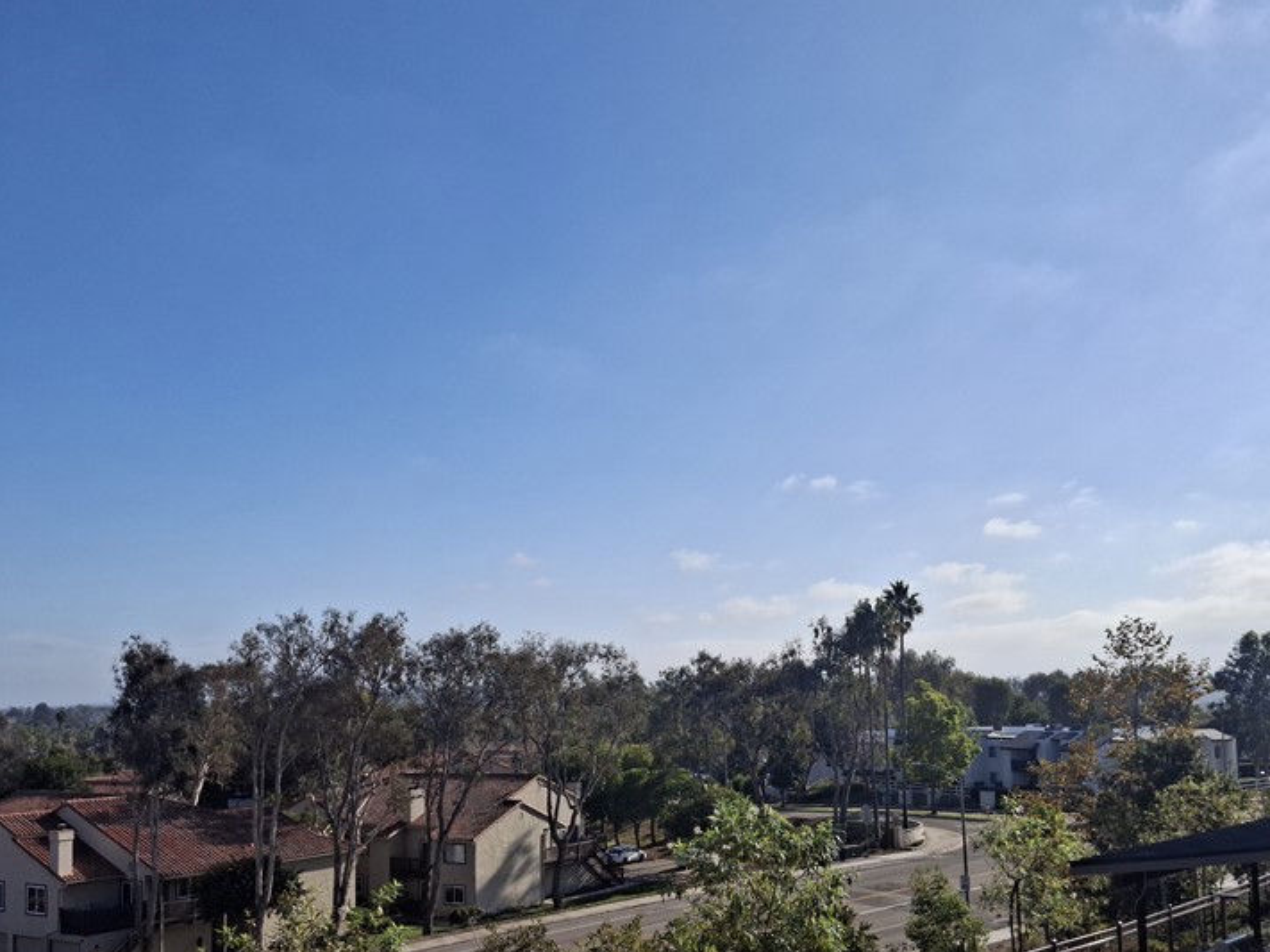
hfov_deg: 51.2
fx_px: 1321
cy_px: 586
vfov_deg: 39.4
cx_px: 727
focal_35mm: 36
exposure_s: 1/2950
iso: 25
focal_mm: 4.69
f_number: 1.8
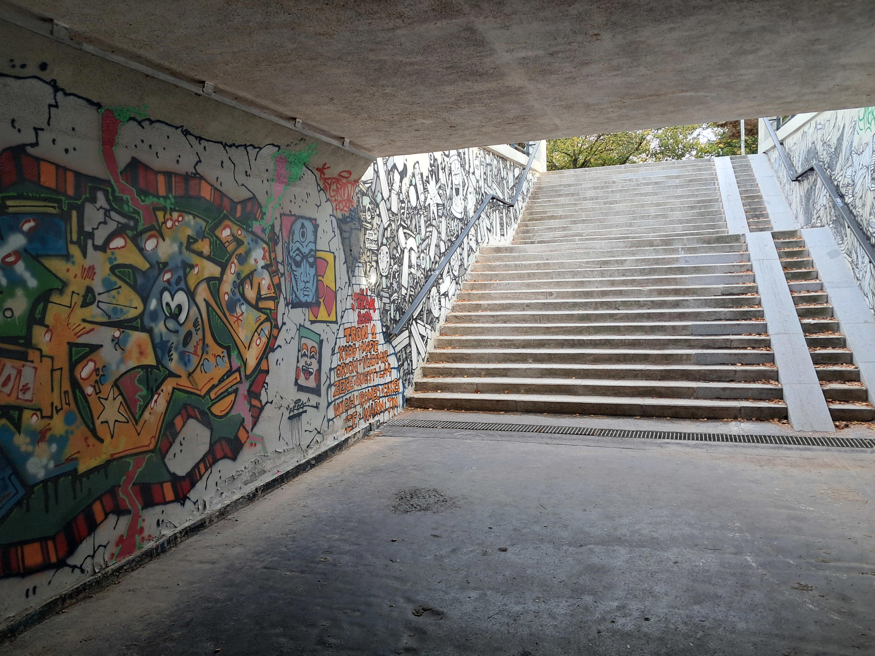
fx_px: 682
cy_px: 328
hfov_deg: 65.3
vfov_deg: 51.4
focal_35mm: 27
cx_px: 438
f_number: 1.8
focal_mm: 4
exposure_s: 1/50
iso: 50
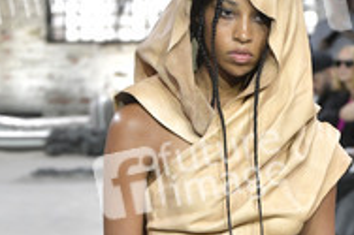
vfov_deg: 5.6
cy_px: 269
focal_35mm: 243
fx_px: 2387
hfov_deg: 8.5
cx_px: 245
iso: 2500
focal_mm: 95
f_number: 6.3
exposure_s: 1/320
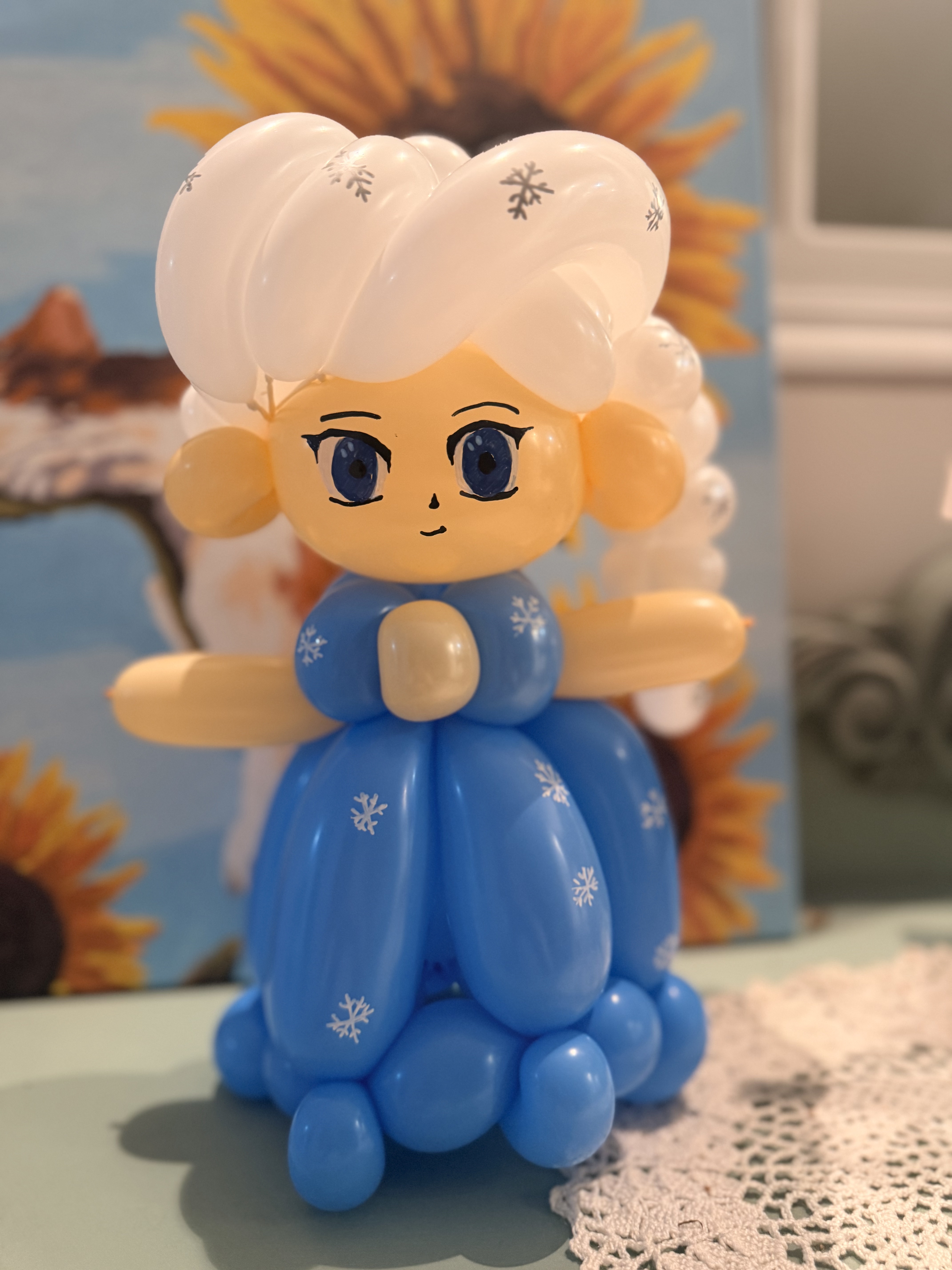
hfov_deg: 56.8
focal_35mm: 24
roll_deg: -1.8
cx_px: 476
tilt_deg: -8.3
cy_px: 635
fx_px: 880
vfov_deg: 71.6
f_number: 1.78
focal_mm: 6.76
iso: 320
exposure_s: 1/50
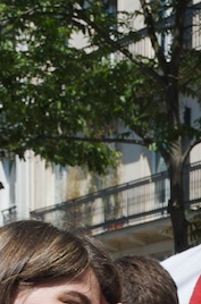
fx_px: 1644
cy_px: 543
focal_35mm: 195
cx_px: 326
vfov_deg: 10.0
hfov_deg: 6.9
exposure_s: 1/400
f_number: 10
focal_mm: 34
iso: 200
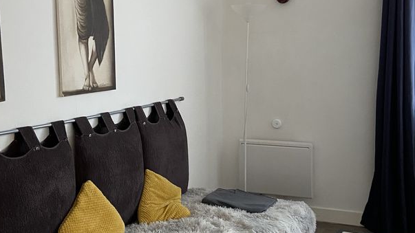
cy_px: 100
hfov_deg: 43.7
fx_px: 517
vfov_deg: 25.4
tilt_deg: -5.6
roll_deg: +0.3
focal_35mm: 47
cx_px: 184
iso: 320
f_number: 1.8
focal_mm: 4.25
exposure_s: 1/50
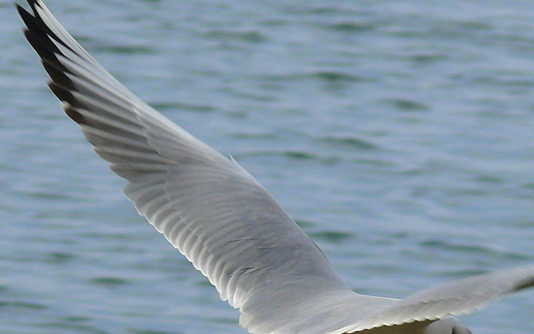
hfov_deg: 2.2
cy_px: 349
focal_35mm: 971
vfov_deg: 1.4
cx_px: 399
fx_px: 14134
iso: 100
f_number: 7.1
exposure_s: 1/400
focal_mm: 88.8
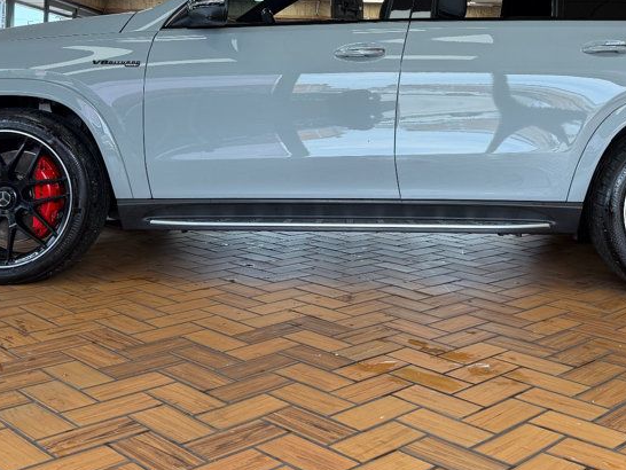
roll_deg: -1.1
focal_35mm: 45
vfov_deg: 31.1
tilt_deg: +0.4
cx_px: 357
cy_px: 70
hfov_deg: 42.0
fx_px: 814
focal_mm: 6.76
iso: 80
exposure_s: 1/224
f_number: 1.78
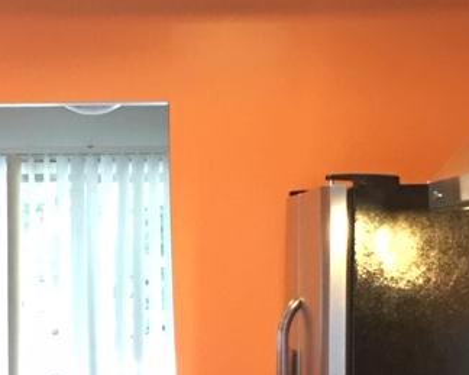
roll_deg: +0.3
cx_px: 114
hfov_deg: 17.1
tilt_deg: -4.9
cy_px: 460
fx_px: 1554
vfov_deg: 13.4
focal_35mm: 112
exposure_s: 1/15
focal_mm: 4.15
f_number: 2.2
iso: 100
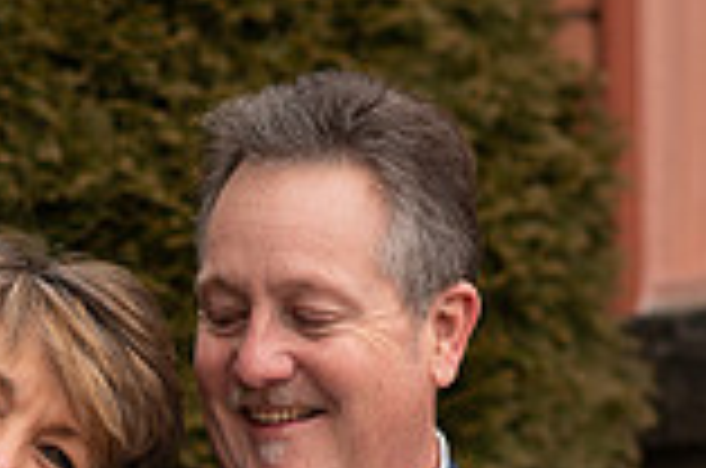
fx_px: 6165
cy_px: 601
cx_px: -54
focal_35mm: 315
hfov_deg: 6.5
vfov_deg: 4.3
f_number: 2.5
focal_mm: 85
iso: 100
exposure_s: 1/125
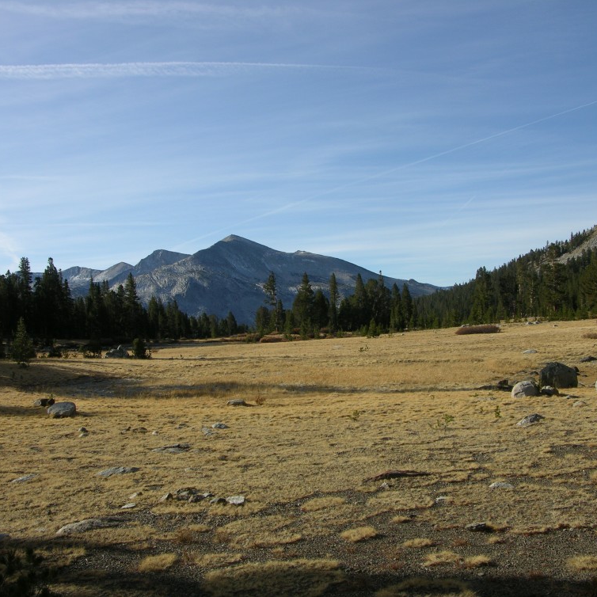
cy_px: 302
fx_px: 820
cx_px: 288
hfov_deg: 40.0
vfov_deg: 40.0
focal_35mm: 42
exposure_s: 1/250
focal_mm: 8.9
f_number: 6.3
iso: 50
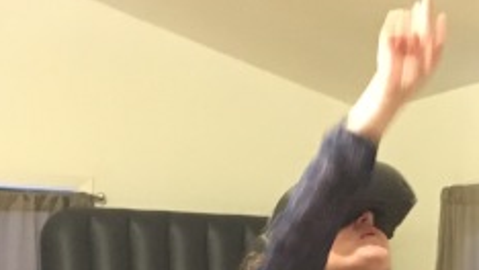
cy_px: 395
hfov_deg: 19.7
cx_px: 321
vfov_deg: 10.9
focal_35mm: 108
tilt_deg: -3.0
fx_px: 1373
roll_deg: -0.5
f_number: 2.2
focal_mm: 4.15
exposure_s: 1/15
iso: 800
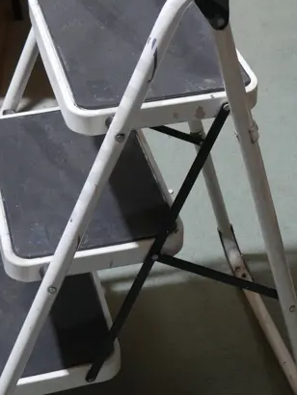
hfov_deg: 17.4
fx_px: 971
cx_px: 151
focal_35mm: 85
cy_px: 79
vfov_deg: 22.7
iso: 500
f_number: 4
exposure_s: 1/60
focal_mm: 17
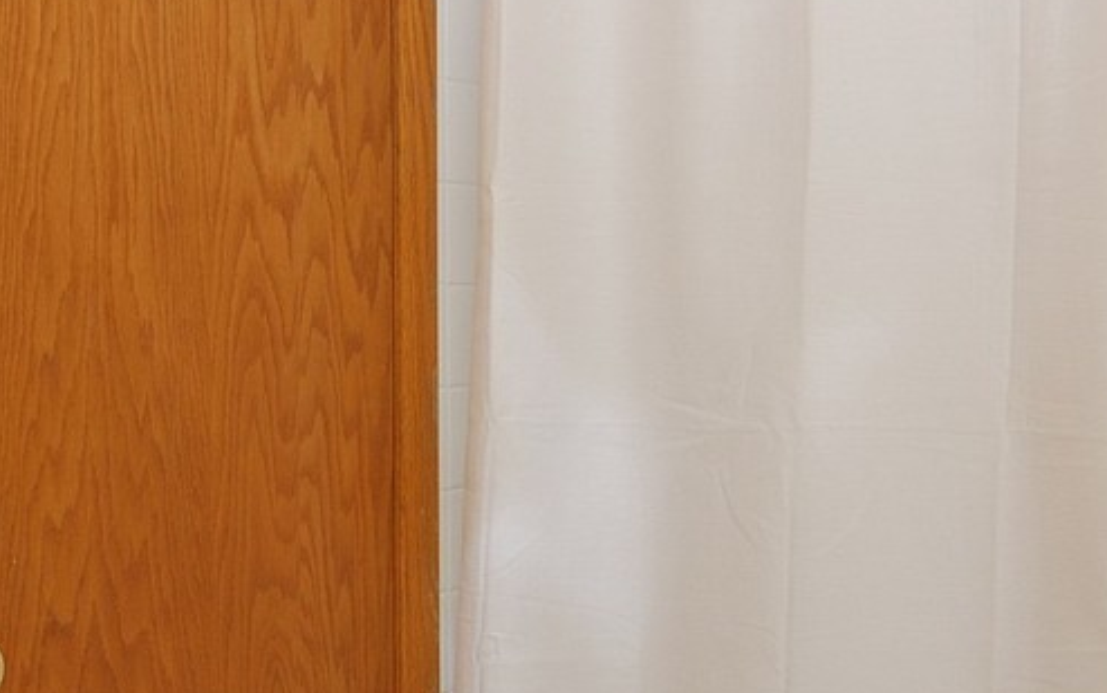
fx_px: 1811
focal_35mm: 60
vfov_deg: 21.6
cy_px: 390
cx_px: 289
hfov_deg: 33.4
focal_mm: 12
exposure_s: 1/50
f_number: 6.3
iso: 100
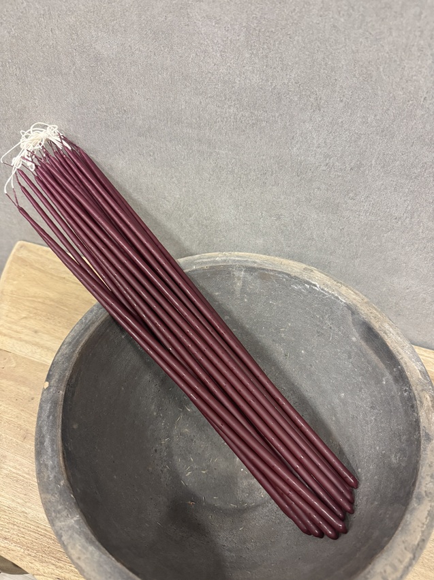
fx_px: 401
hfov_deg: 56.8
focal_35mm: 24
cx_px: 217
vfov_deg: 71.6
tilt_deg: -50.2
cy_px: 290
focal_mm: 6.76
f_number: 1.78
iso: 500
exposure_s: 1/50
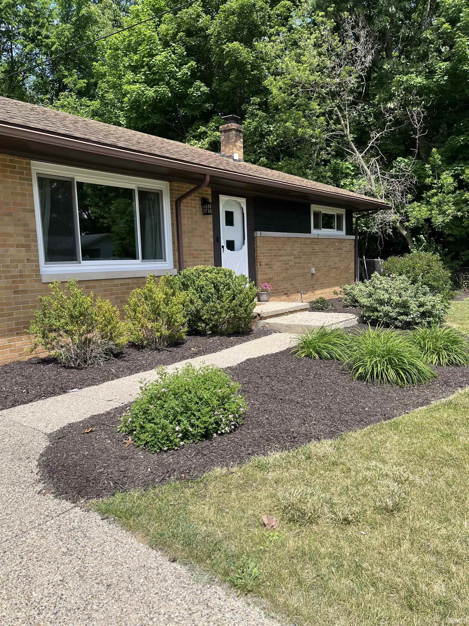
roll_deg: +2.3
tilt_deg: -7.2
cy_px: 313
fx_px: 470
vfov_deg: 67.3
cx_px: 234
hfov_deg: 53.1
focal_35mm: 26
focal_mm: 5.1
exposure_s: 1/1422
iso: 50
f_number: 1.6
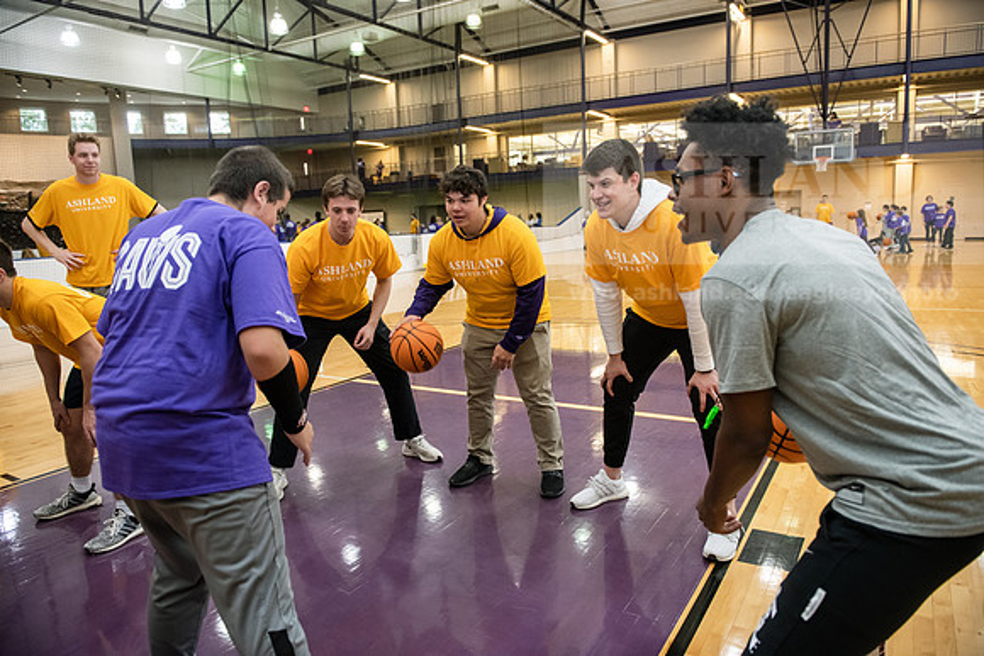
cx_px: 492
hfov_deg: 73.7
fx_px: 656
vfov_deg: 53.2
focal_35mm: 24
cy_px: 328
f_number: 3.5
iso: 2500
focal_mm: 24
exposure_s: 1/160
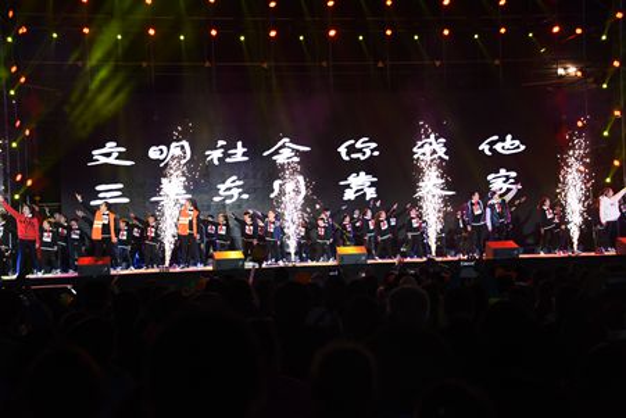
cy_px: 209
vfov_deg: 21.9
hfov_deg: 32.4
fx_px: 1078
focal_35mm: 62
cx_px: 313
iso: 1600
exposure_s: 1/250
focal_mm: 62
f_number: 4.8
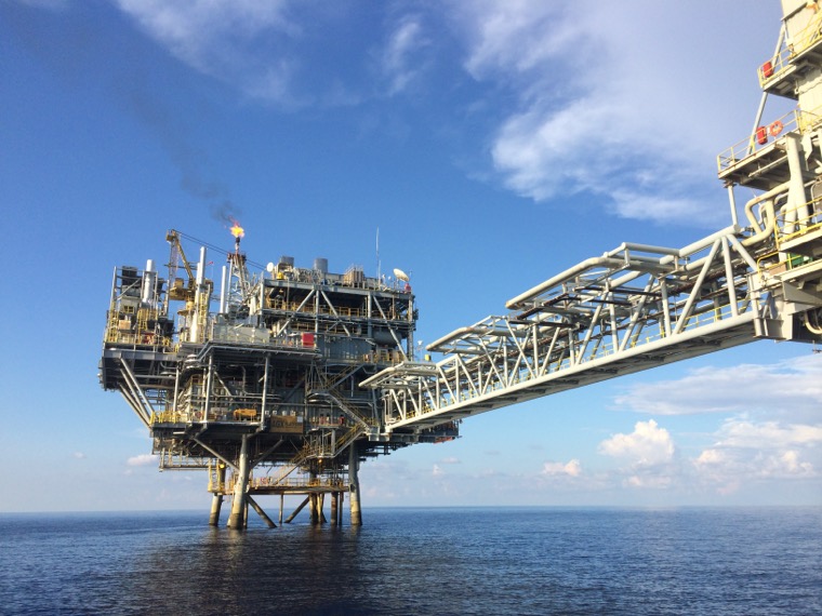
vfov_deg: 46.8
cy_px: 308
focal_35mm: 30
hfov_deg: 60.0
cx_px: 411
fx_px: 712
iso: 40
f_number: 2.2
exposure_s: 1/2053
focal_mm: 4.12
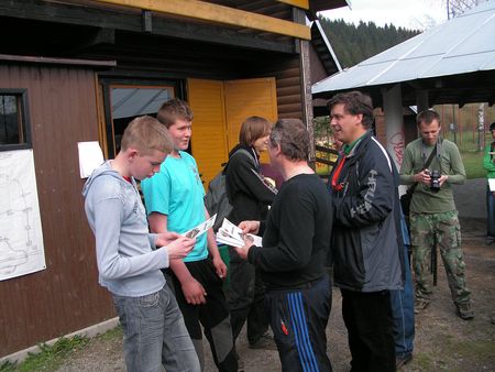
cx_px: 248
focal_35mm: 36
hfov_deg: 51.3
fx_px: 515
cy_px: 186
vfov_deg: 39.7
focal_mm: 6
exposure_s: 1/200
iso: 50
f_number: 3.2
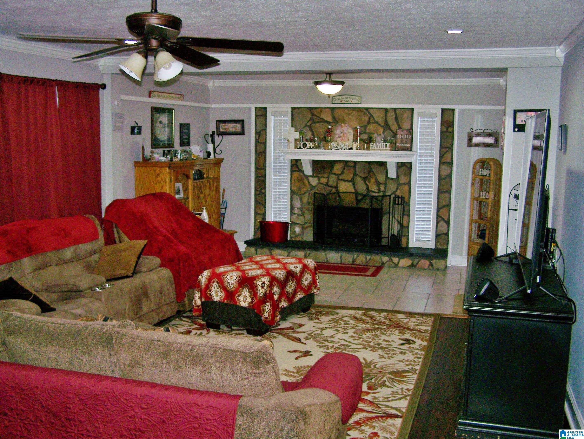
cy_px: 220
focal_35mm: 38
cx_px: 292
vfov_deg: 37.8
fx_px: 642
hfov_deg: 48.9
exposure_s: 1/60
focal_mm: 6.3
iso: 160
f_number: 2.8
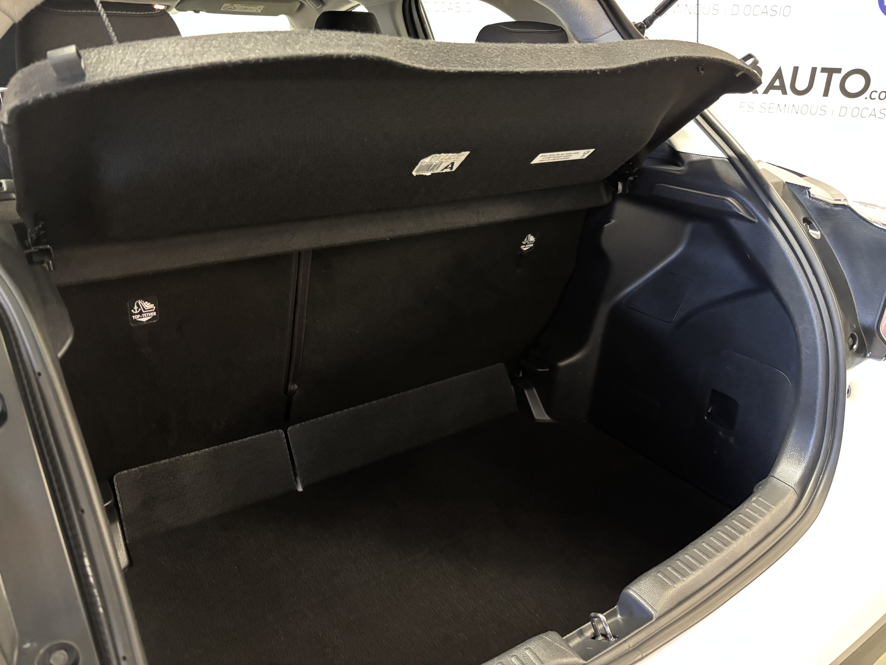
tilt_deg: -23.6
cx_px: 443
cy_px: 332
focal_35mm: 26
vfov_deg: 53.1
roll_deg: -1.6
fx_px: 665
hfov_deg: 67.3
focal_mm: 5.96
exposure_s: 1/25
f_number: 1.6
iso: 1000
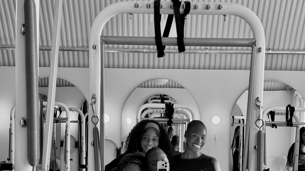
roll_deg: -0.8
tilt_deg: -2.2
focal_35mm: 70
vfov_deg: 16.7
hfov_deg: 30.2
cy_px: 190
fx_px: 566
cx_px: 153
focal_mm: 6.76
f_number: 1.78
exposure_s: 1/50
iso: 100
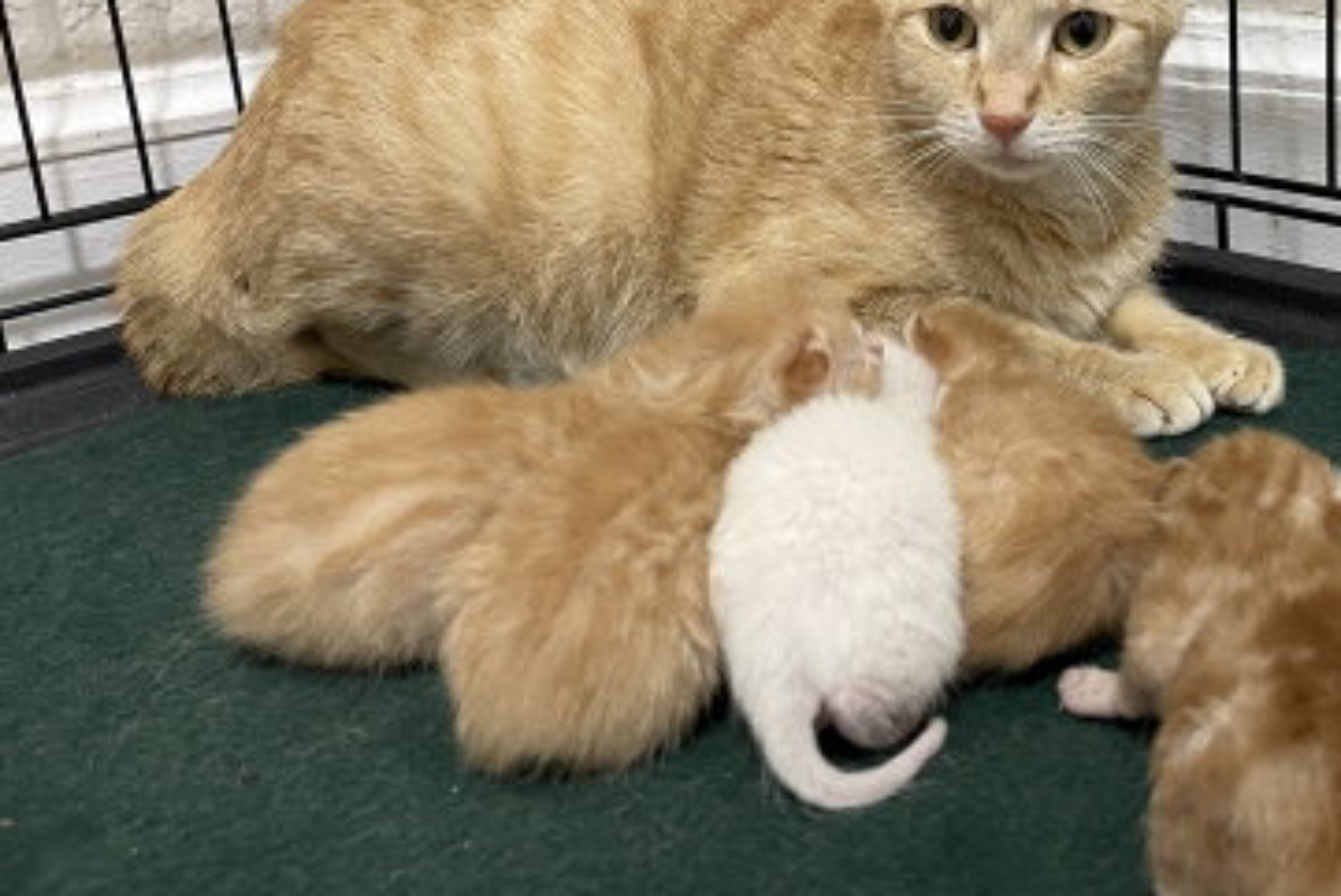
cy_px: 232
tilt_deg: -15.3
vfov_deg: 36.1
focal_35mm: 36
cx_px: 888
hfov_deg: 52.2
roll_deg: +2.4
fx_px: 1341
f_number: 1.6
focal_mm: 5.1
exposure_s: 1/60
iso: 500
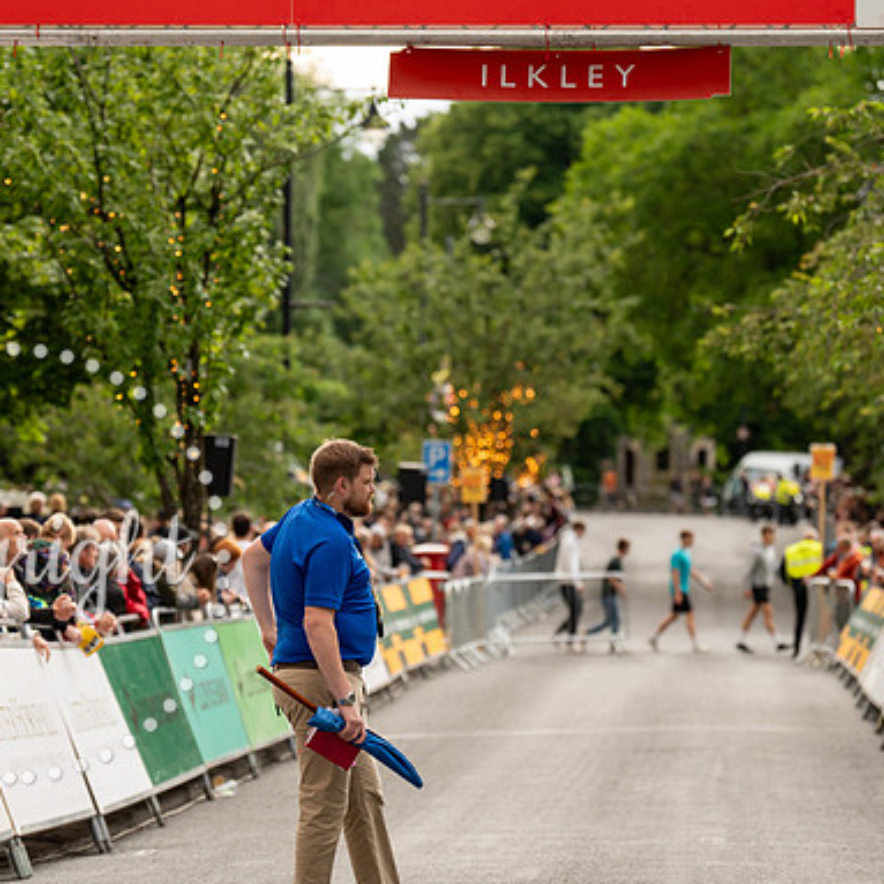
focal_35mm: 157
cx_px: 372
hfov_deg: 11.1
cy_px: 442
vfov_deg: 11.1
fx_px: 4536
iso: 1000
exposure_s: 1/800
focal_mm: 122
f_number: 2.8
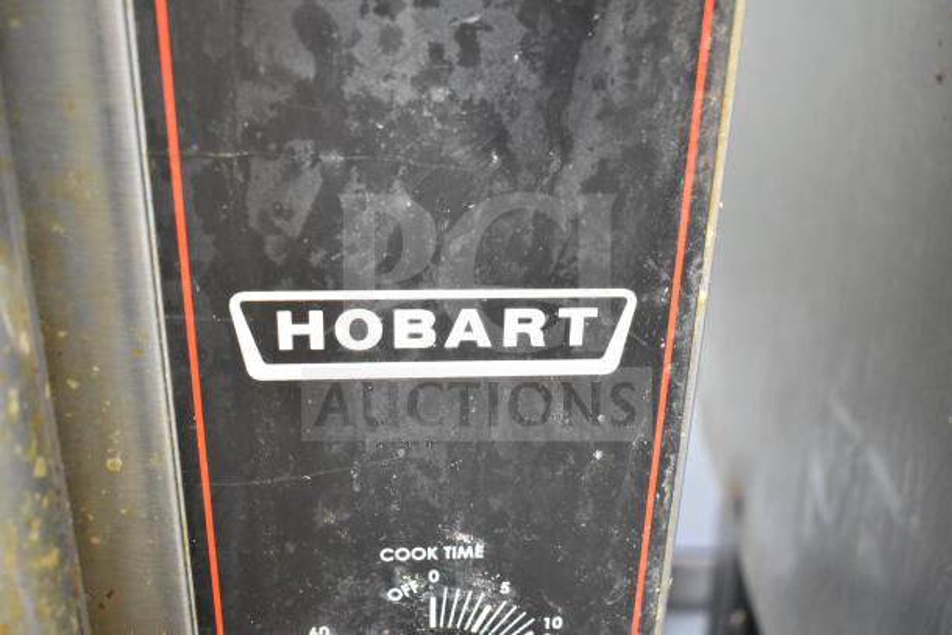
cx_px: 476
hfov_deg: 51.3
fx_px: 992
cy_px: 318
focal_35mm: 38
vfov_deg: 35.5
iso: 4500
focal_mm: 25
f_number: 4
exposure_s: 1/40
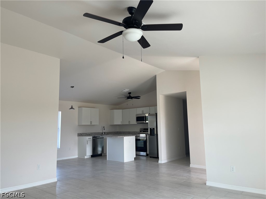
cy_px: 100
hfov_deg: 67.3
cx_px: 133
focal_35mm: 26
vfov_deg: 53.1
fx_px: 200
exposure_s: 1/126
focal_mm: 5.1
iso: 32
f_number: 1.6
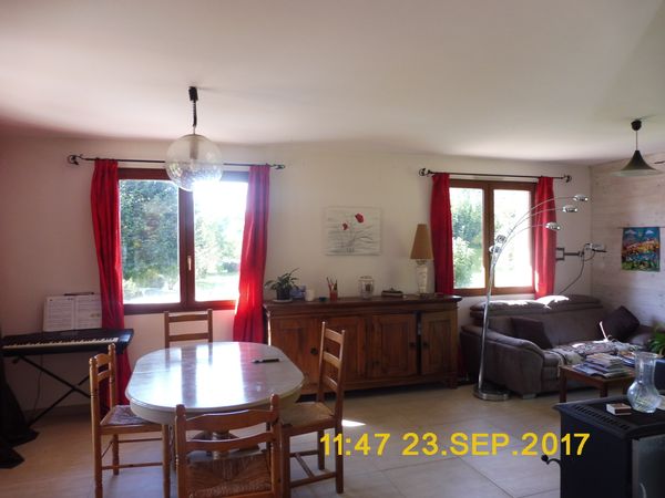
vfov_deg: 56.8
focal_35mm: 24
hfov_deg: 71.6
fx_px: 461
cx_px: 332
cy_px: 249
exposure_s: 1/60
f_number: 3.3
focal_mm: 4.3
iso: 125
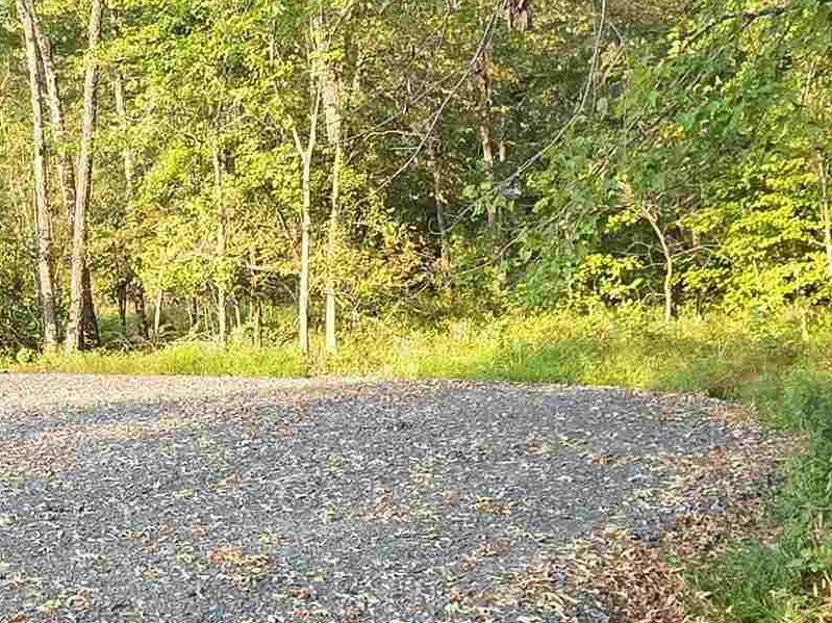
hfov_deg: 36.8
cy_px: 256
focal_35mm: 50
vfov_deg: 29.0
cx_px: 159
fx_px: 1202
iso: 40
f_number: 1.9
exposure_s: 1/235
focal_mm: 2.2
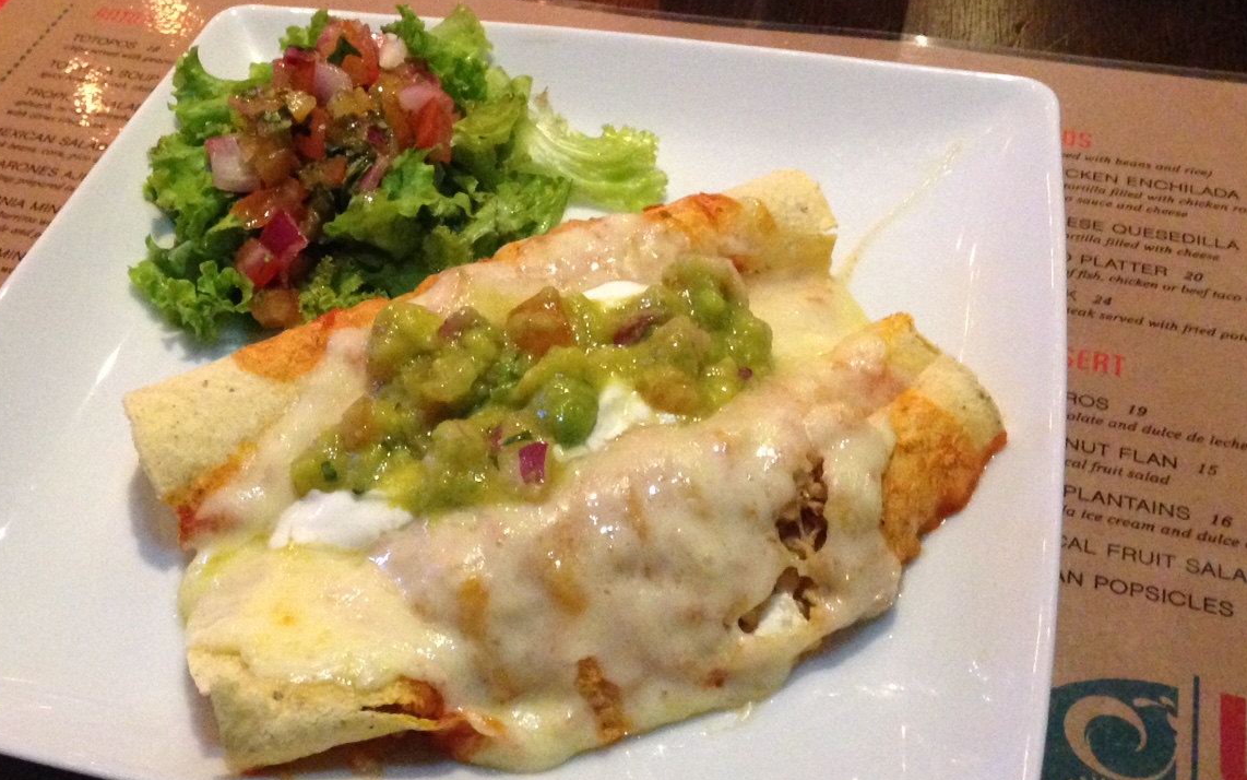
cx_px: 509
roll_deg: +4.0
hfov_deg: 40.1
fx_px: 1699
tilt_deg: -41.9
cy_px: 236
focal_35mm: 50
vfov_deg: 25.6
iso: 500
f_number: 2.4
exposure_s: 1/15
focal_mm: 4.12
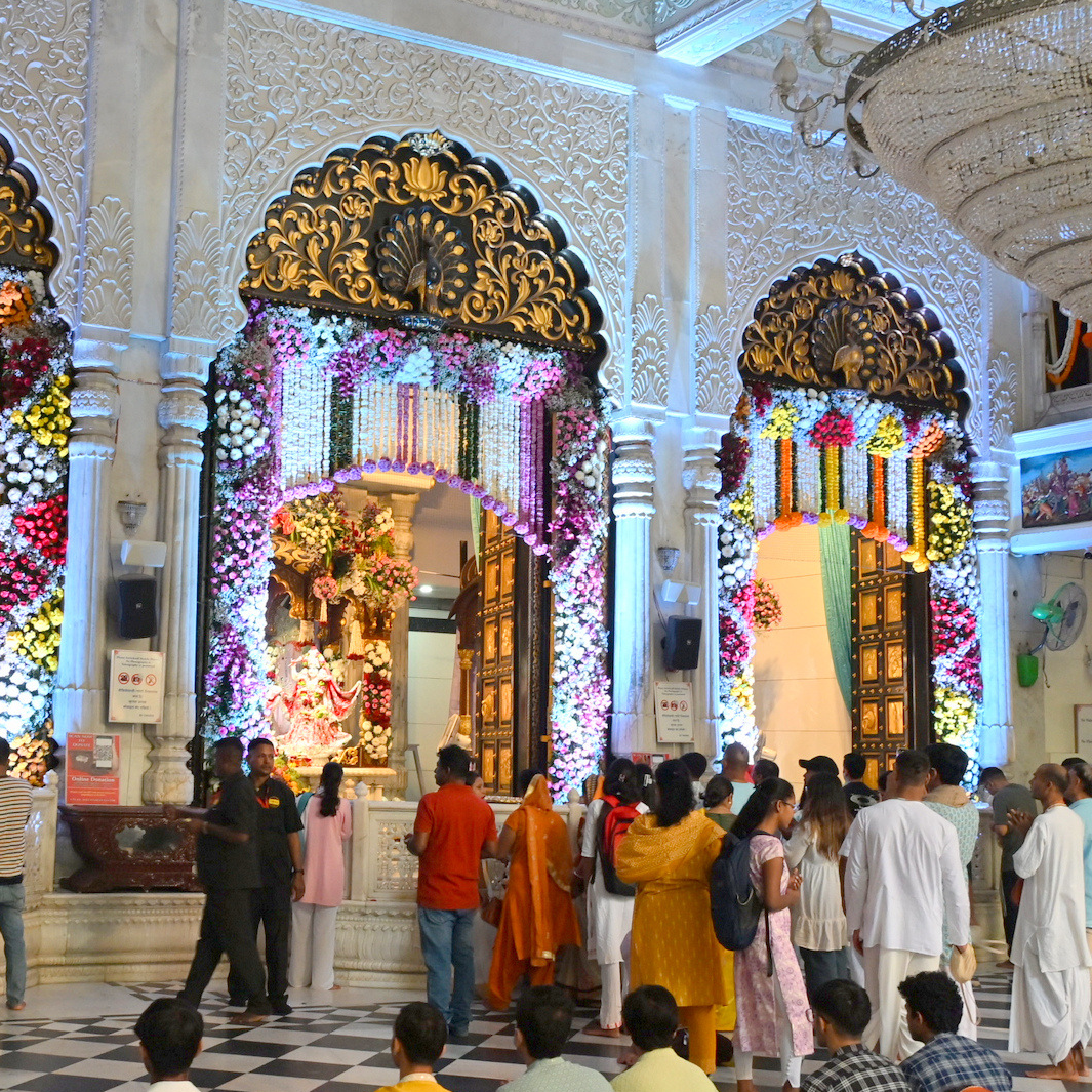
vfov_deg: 36.8
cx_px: 337
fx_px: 1642
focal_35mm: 46
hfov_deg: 36.3
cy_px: 547
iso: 1600
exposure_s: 1/40
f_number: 8
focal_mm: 24
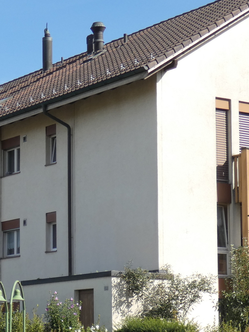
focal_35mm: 122
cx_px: 55
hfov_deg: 12.1
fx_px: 1170
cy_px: 241
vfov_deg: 16.1
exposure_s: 1/640
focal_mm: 8.2
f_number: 3.8
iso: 80
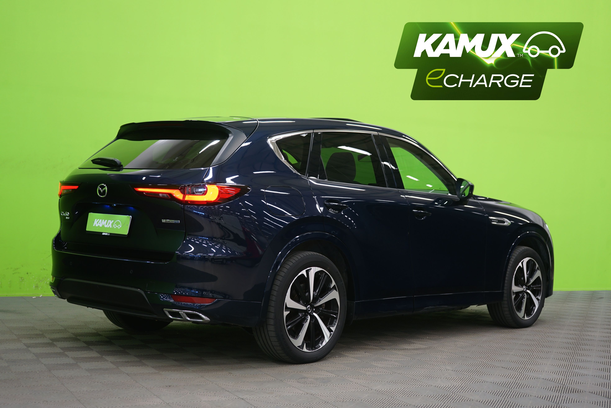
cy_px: 204
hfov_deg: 38.9
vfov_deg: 26.5
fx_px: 866
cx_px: 306
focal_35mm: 51
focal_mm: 51
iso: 400
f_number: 5
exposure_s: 1/6
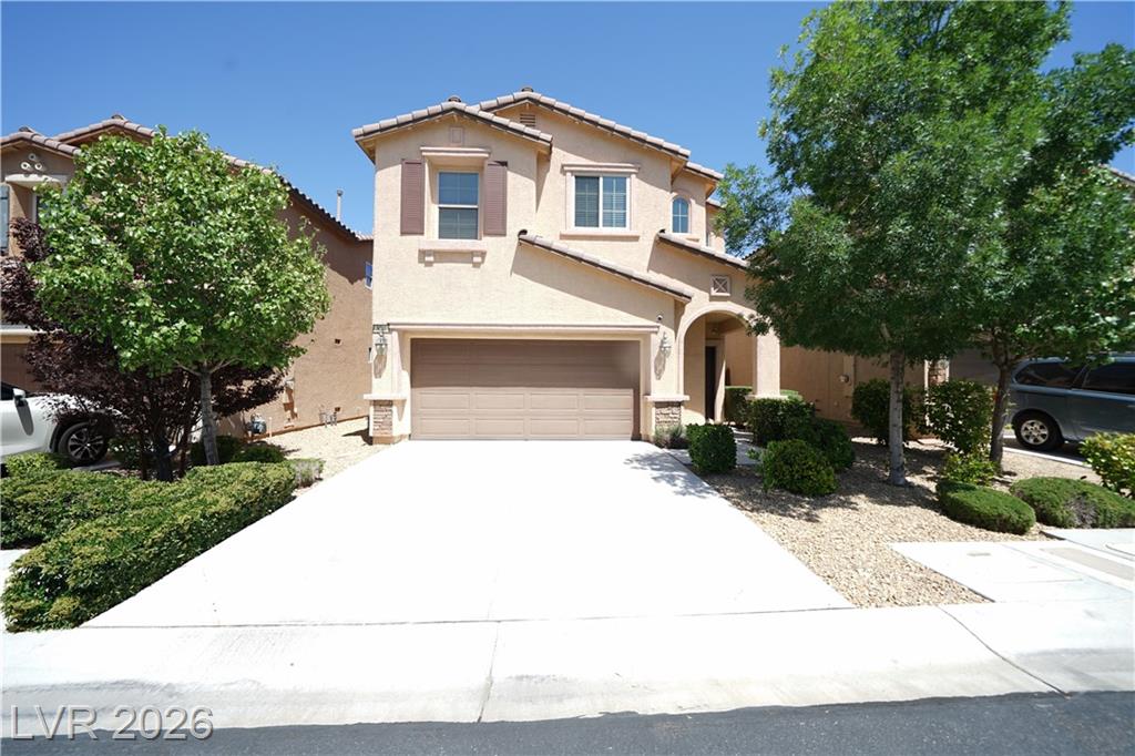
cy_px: 378
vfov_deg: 85.4
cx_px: 568
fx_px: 410
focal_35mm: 13
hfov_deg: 108.3
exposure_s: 1/125
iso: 50
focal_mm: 13
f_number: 6.3
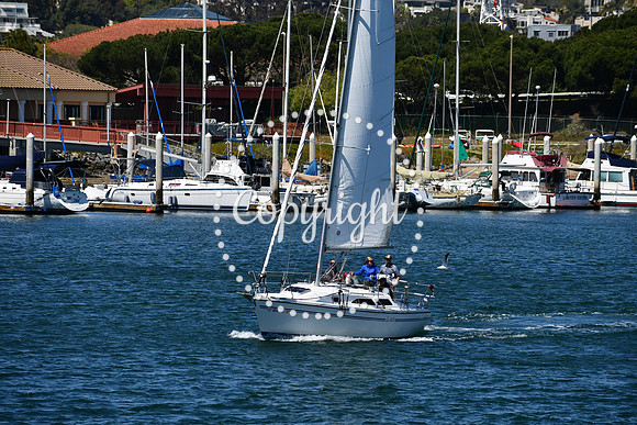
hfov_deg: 8.3
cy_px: 212
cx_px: 318
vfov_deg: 5.6
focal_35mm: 247
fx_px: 4371
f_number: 7.1
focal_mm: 165
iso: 200
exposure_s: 1/1600
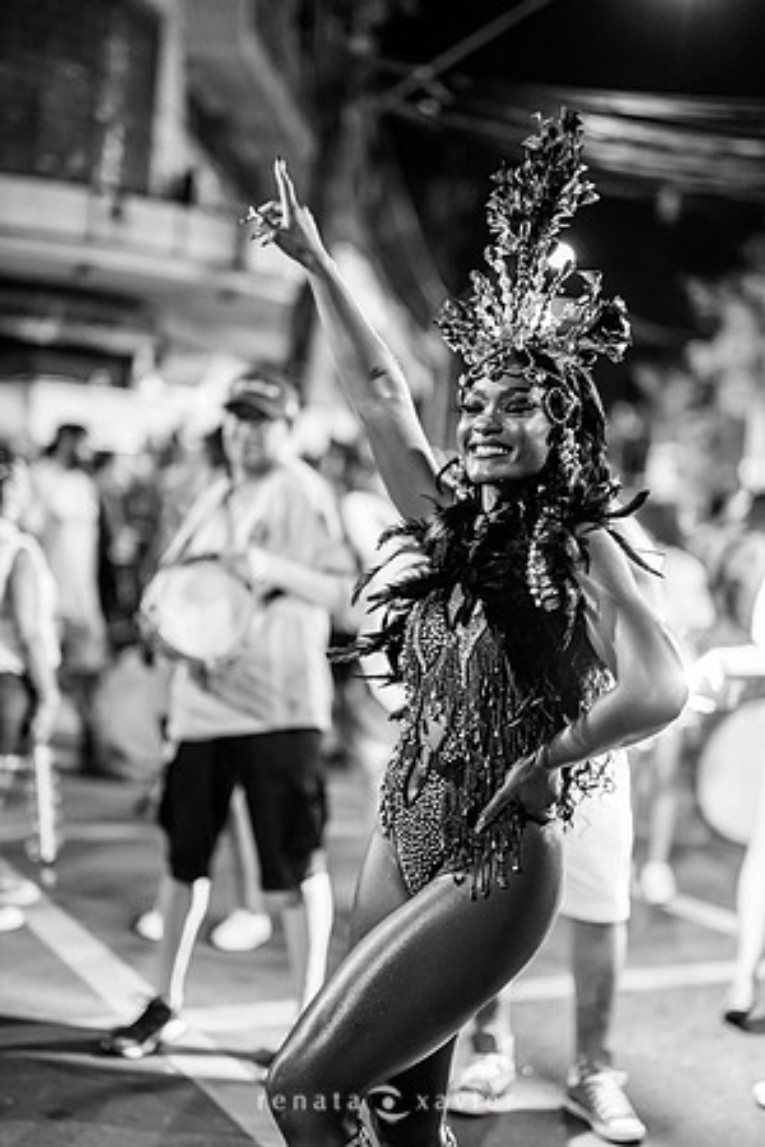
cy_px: 574
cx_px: 382
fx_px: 1594
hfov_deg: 27.0
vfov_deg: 39.6
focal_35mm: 50
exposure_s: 1/320
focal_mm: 50
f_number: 1.2
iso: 2000
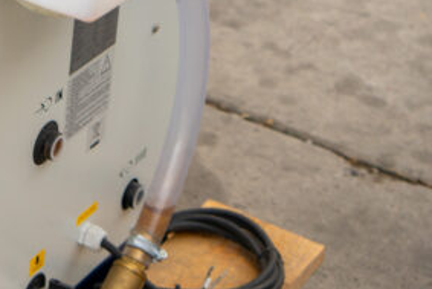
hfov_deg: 14.5
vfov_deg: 10.1
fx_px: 1609
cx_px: -166
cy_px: -19
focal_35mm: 134
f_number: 4
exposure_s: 1/320
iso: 250
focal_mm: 37
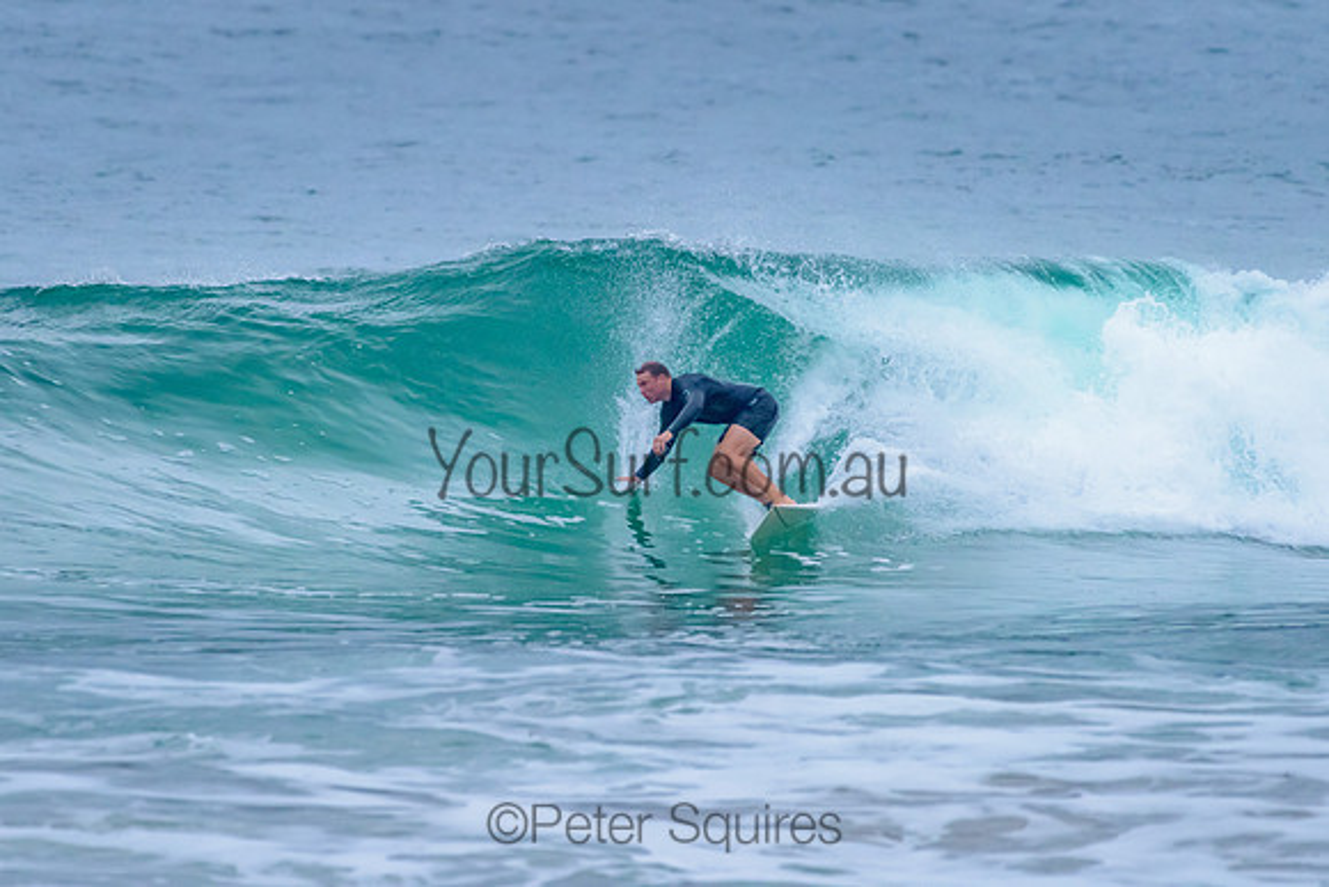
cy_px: 344
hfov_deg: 3.4
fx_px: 22621
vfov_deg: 2.2
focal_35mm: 613
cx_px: 622
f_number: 5.6
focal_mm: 500
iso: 2000
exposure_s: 1/2000
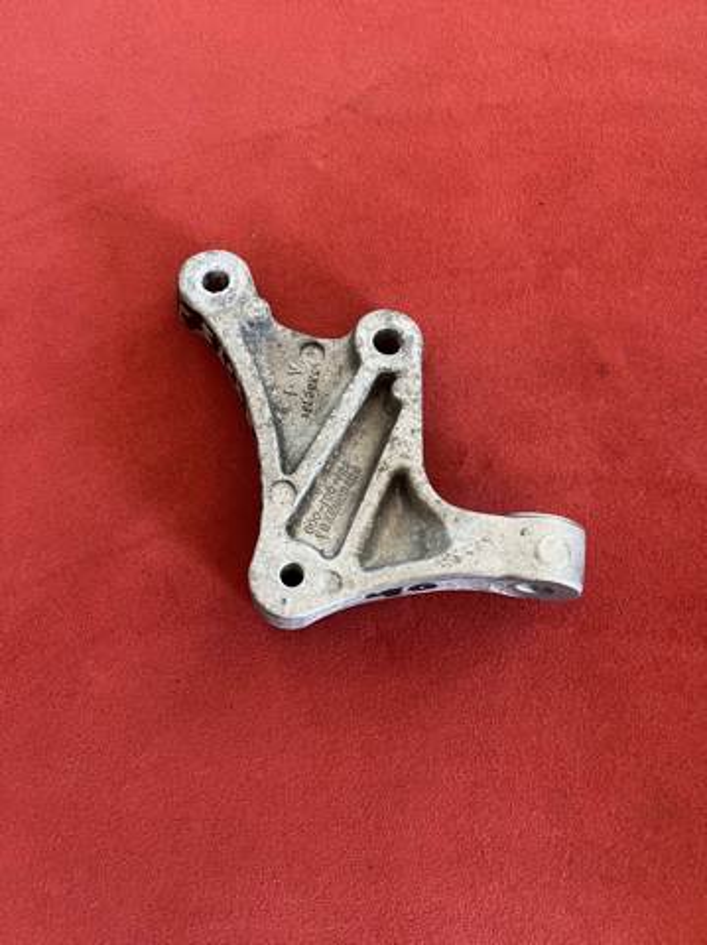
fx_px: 709
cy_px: 472
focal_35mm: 26
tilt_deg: -79.0
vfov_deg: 67.4
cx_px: 354
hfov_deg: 53.0
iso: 125
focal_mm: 5.1
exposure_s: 1/50
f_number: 1.6
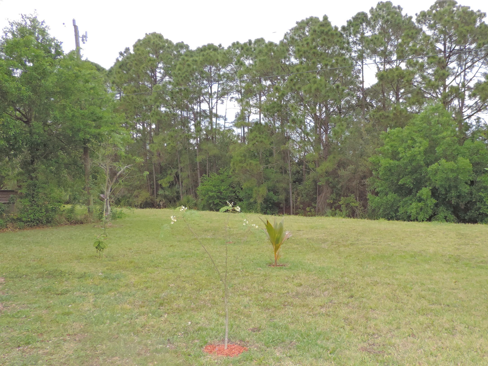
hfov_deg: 55.0
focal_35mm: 33
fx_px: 465
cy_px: 194
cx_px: 293
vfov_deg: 42.9
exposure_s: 1/640
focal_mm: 4.3
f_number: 3
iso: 280
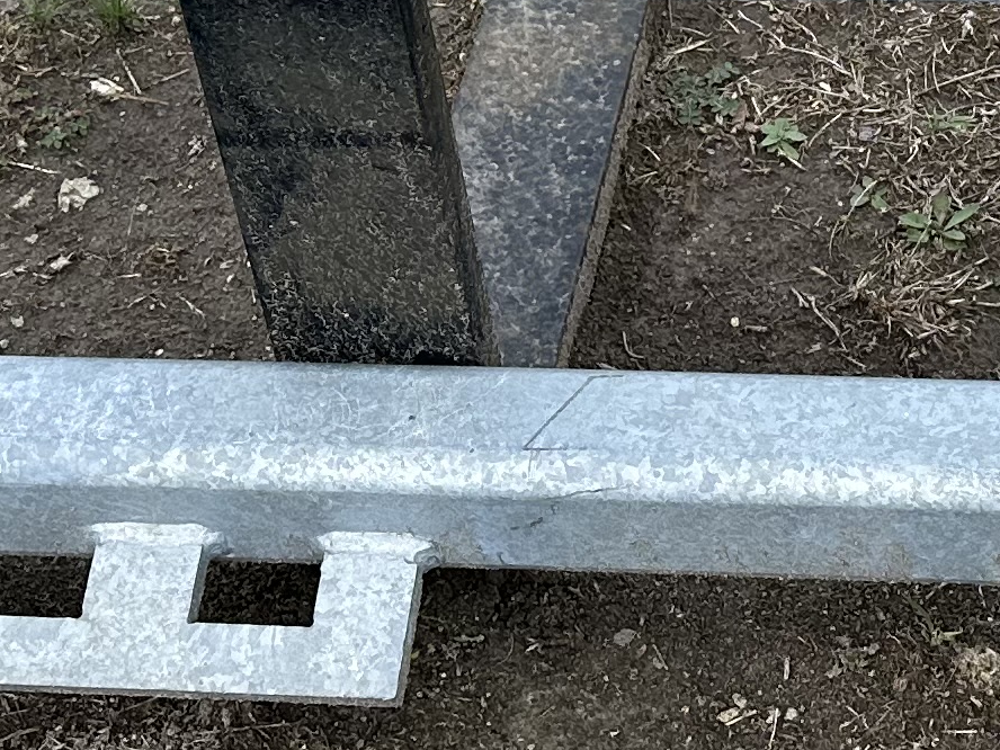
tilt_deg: -37.3
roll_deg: -0.8
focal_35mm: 109
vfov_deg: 13.3
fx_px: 3149
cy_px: -95
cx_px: 954
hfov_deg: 17.7
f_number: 1.78
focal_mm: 6.86
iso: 80
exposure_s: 1/1988
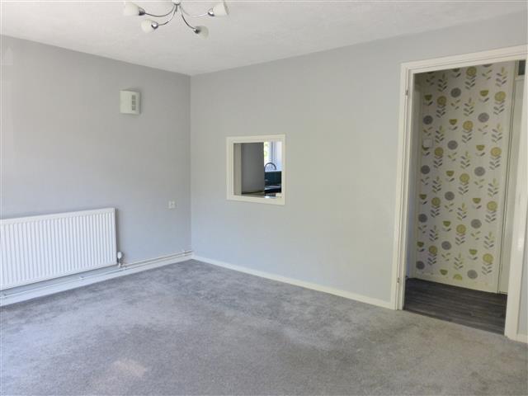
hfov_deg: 71.6
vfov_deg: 56.8
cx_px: 264
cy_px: 198
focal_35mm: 24
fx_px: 366
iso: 400
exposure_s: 1/80
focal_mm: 4.3
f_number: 3.3
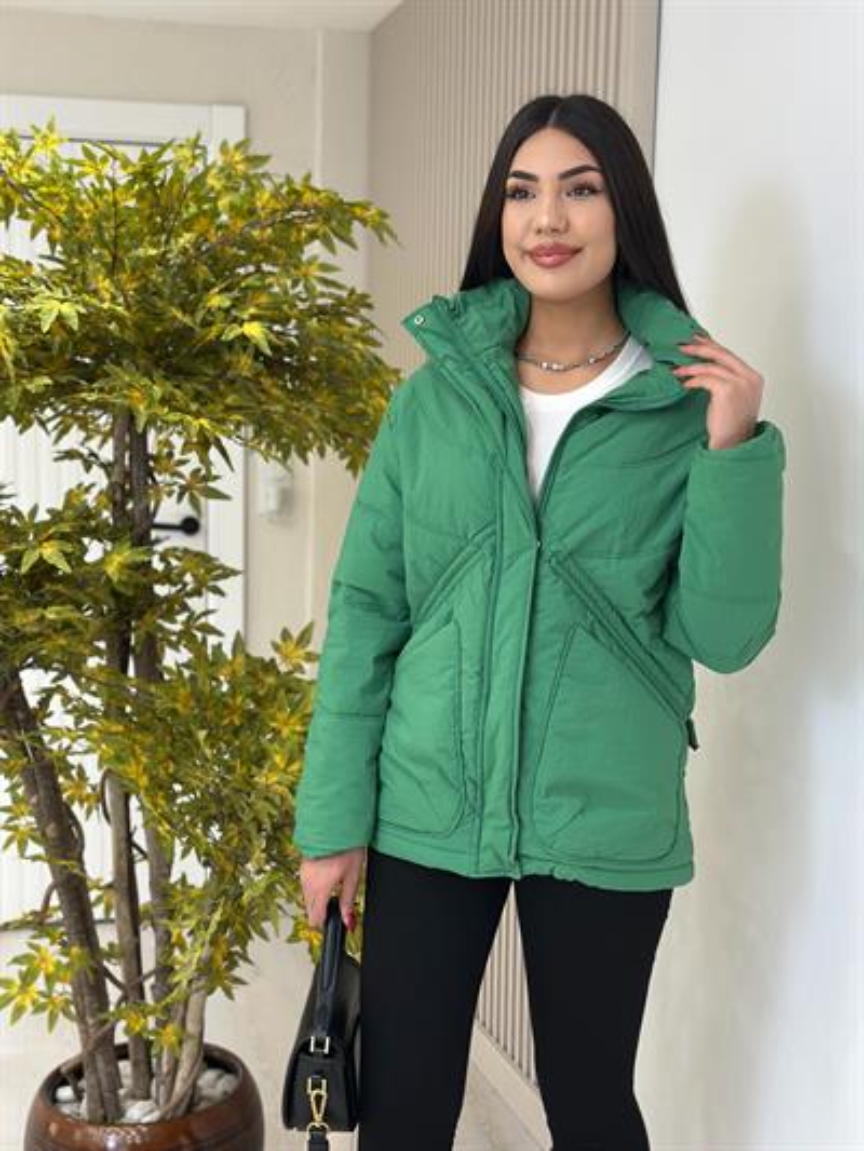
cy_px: 576
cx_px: 432
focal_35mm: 48
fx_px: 1597
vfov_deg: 39.6
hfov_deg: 30.3
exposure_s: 1/100
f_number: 1.78
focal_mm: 6.86
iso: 80
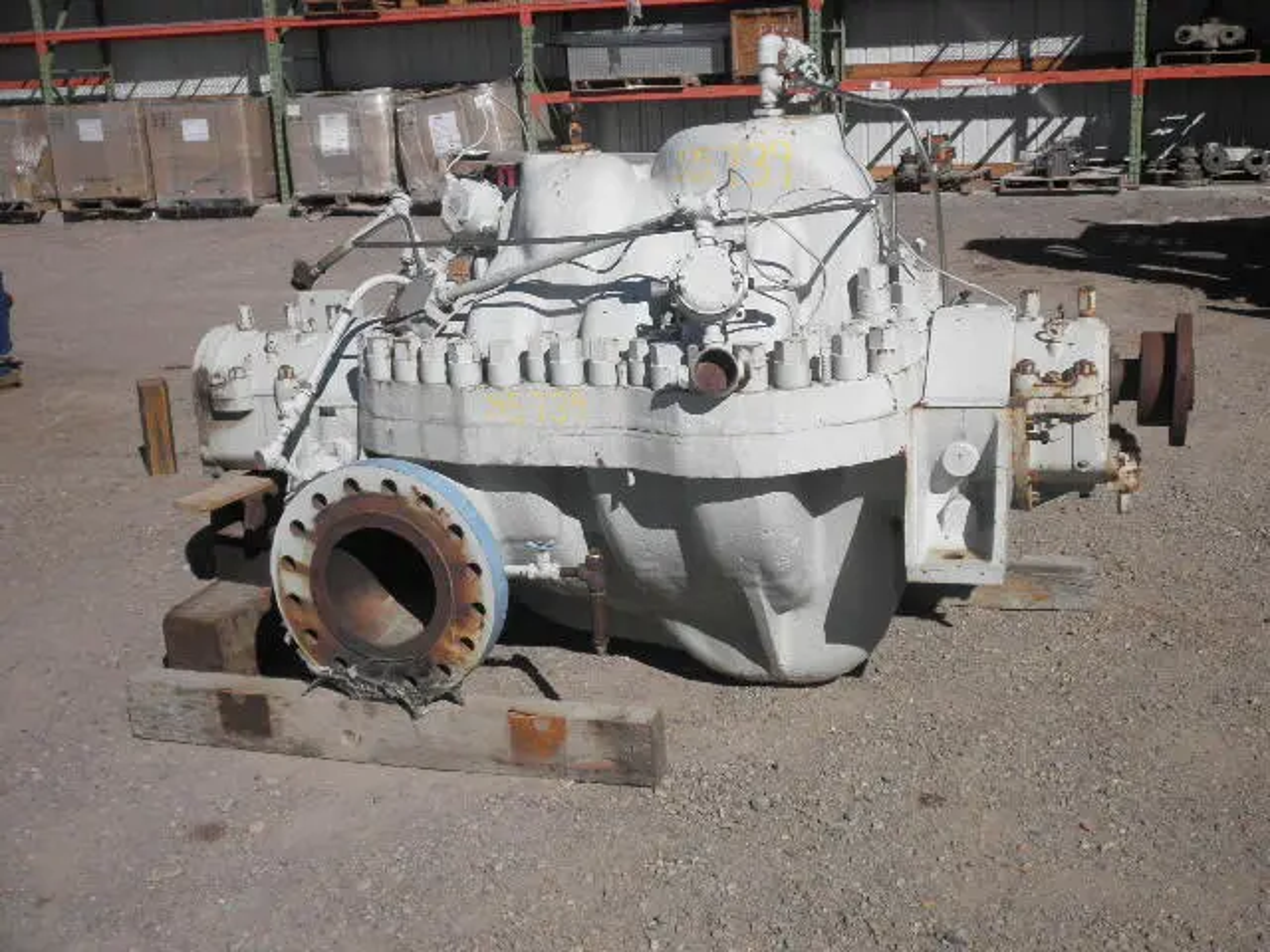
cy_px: 476
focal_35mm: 44
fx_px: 1614
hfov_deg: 42.9
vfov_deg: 32.9
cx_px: 635
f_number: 9.6
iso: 64
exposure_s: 1/200
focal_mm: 7.9
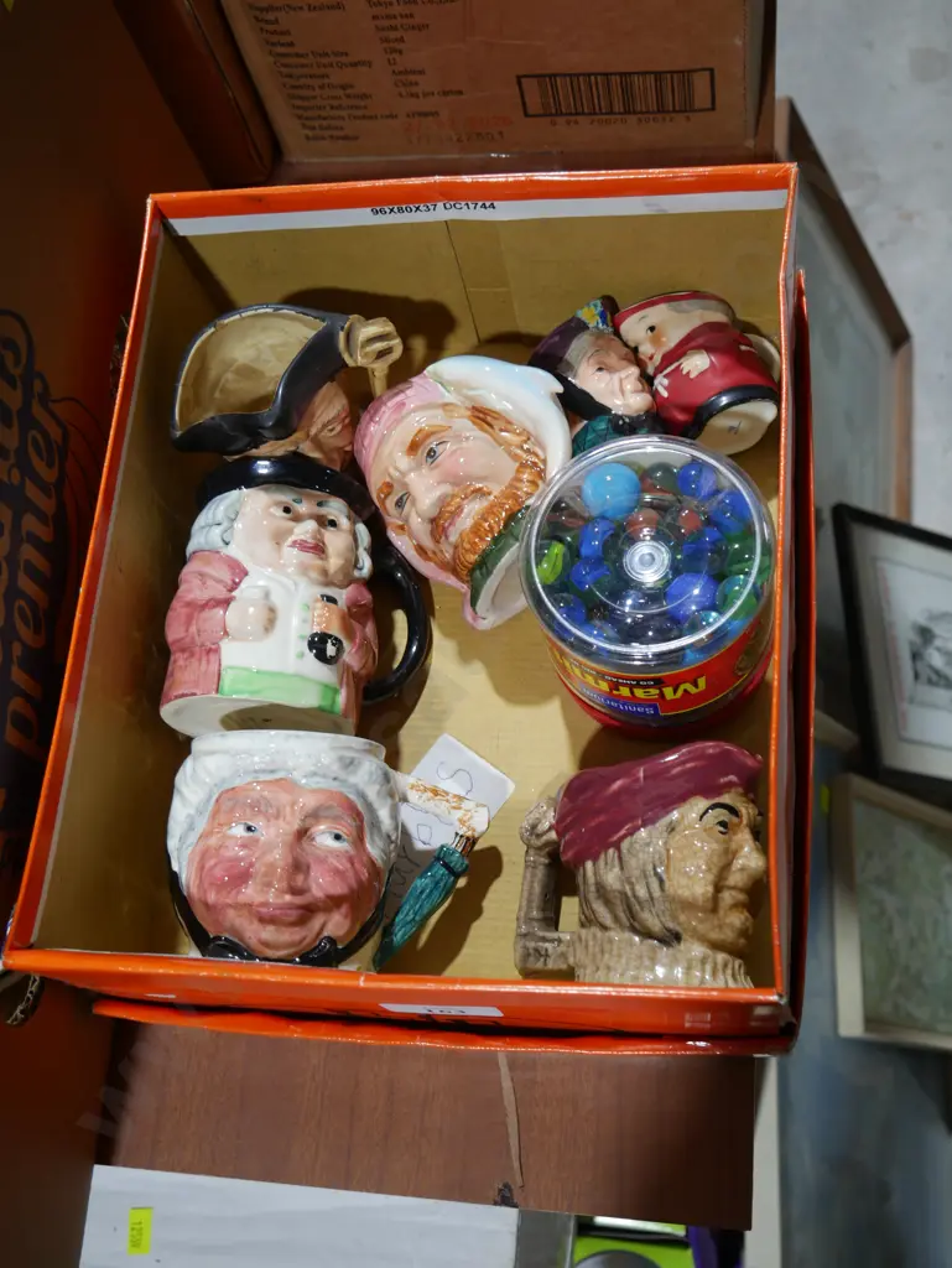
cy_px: 634
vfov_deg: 49.0
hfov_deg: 37.8
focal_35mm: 38
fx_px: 1392
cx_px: 476
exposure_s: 1/60
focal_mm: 19
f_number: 4.1
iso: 250
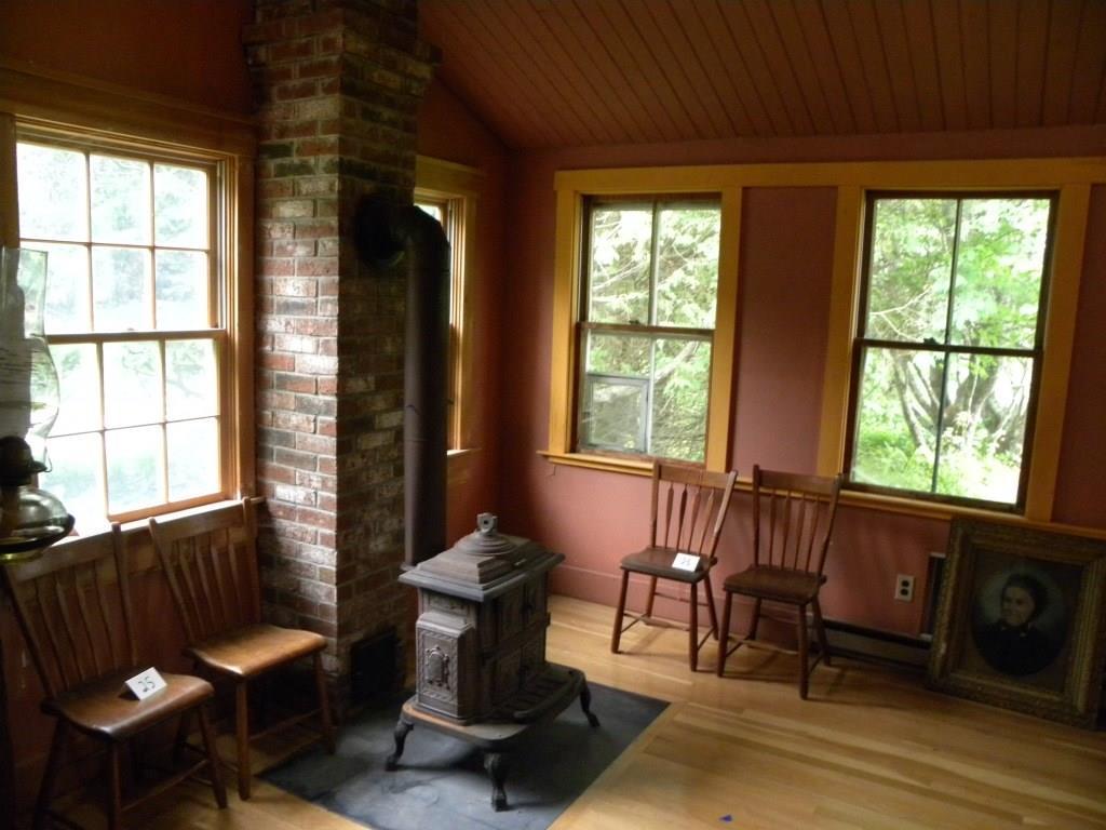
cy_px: 415
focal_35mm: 27
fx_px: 863
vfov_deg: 51.4
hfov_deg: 65.3
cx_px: 553
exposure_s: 1/19.2
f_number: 2.8
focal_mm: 4.8
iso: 400
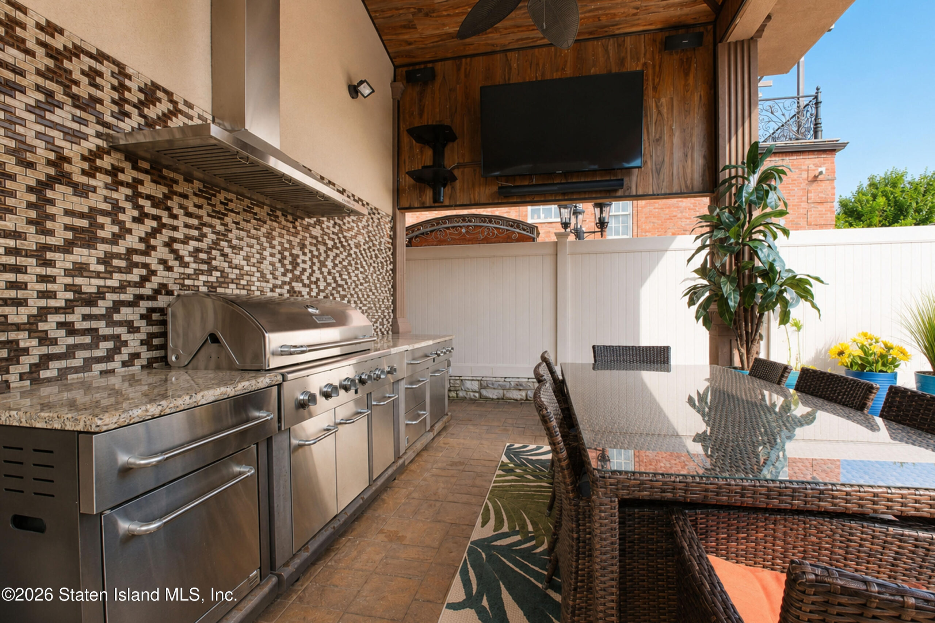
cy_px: 312
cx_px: 468
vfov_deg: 77.3
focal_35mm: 15
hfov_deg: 100.4
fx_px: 390
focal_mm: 10
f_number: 8
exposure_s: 1/200
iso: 500
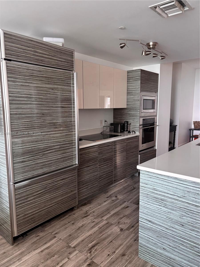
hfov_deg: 53.1
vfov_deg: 67.3
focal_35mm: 26
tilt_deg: -7.1
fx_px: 200
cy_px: 134
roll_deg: -1.9
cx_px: 100
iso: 160
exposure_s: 1/60
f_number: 1.6
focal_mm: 5.96
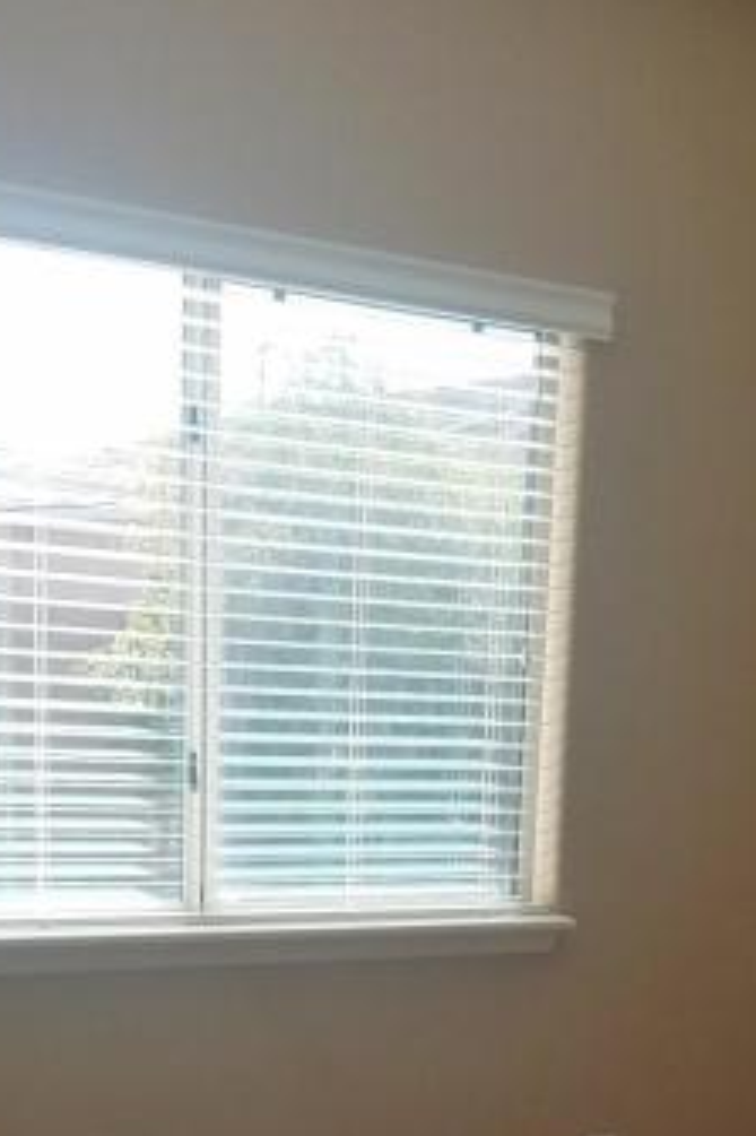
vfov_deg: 30.7
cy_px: 1065
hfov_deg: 21.6
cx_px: 603
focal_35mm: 62
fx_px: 1955
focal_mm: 4.2
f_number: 1.7
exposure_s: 1/268
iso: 50
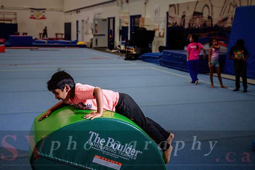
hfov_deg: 40.7
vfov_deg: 27.8
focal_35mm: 48
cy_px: 81
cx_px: 117
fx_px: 344
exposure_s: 1/320
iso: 800
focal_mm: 43
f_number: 3.5
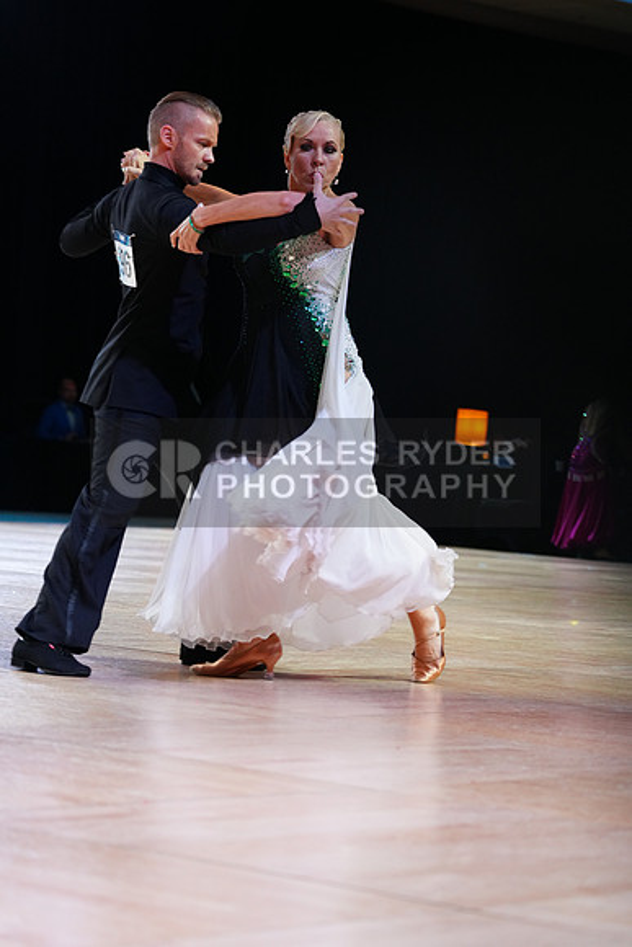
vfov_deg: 18.4
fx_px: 2921
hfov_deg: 12.3
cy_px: 474
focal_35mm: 111
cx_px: 316
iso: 2500
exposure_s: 1/250
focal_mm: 111
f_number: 4
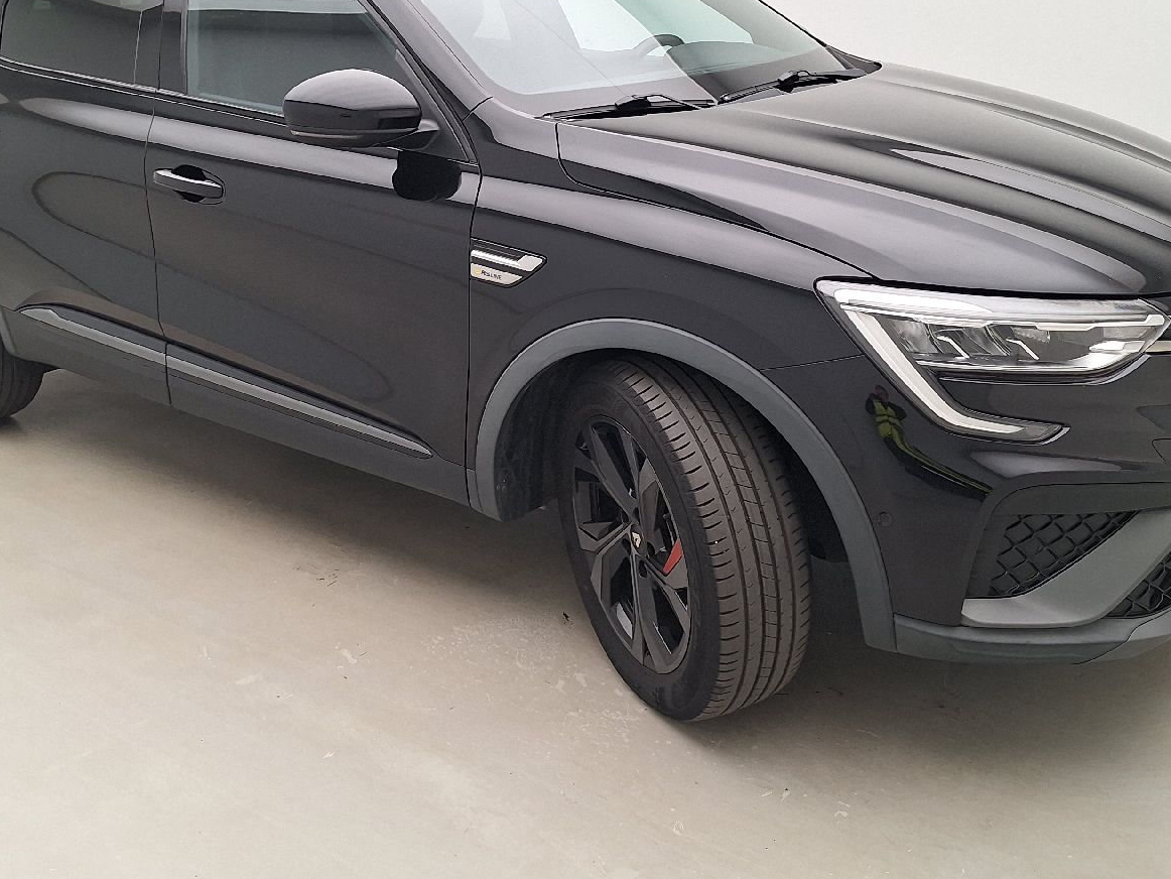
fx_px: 1286
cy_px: 280
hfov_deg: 49.0
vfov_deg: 37.3
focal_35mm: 38
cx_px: 574
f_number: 1.8
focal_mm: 5.54
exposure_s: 1/100
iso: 50
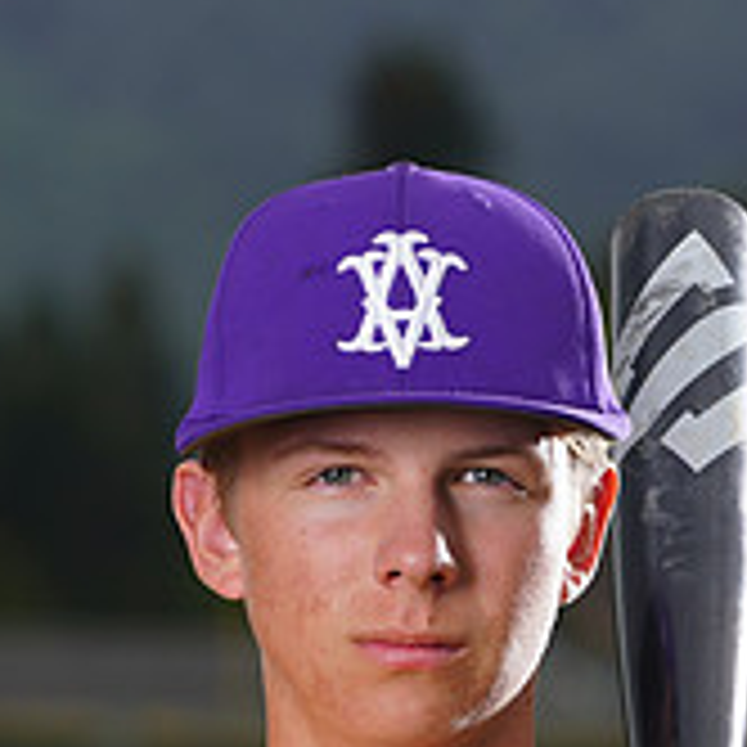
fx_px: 15381
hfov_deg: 2.8
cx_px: 385
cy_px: 1161
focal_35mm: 630
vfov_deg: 2.8
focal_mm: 212
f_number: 8
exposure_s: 1/250
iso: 100
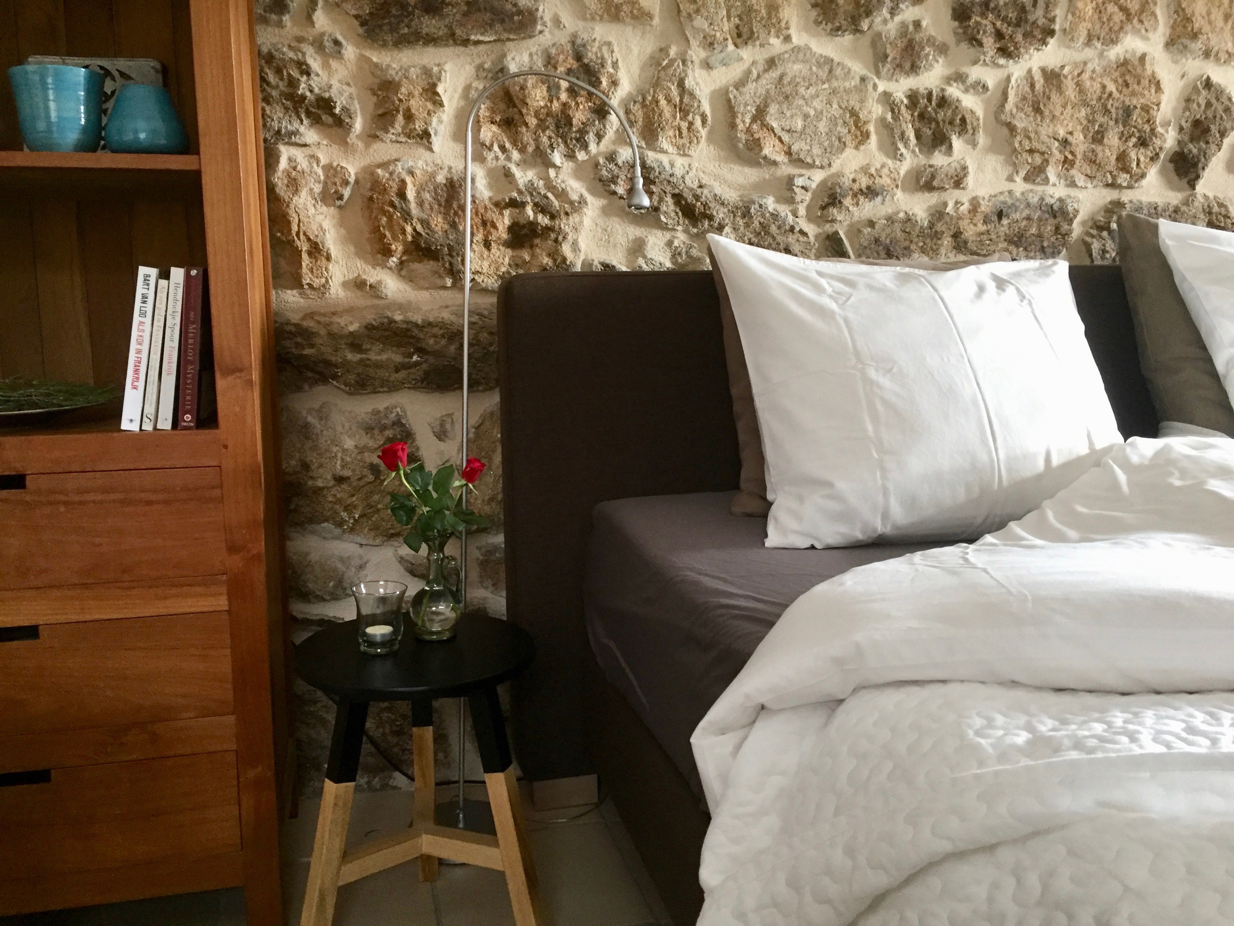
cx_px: 617
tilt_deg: -7.4
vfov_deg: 48.2
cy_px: 463
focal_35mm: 29
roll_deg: +1.6
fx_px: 1034
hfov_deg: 61.7
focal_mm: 4.15
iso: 200
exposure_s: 1/33
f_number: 2.2
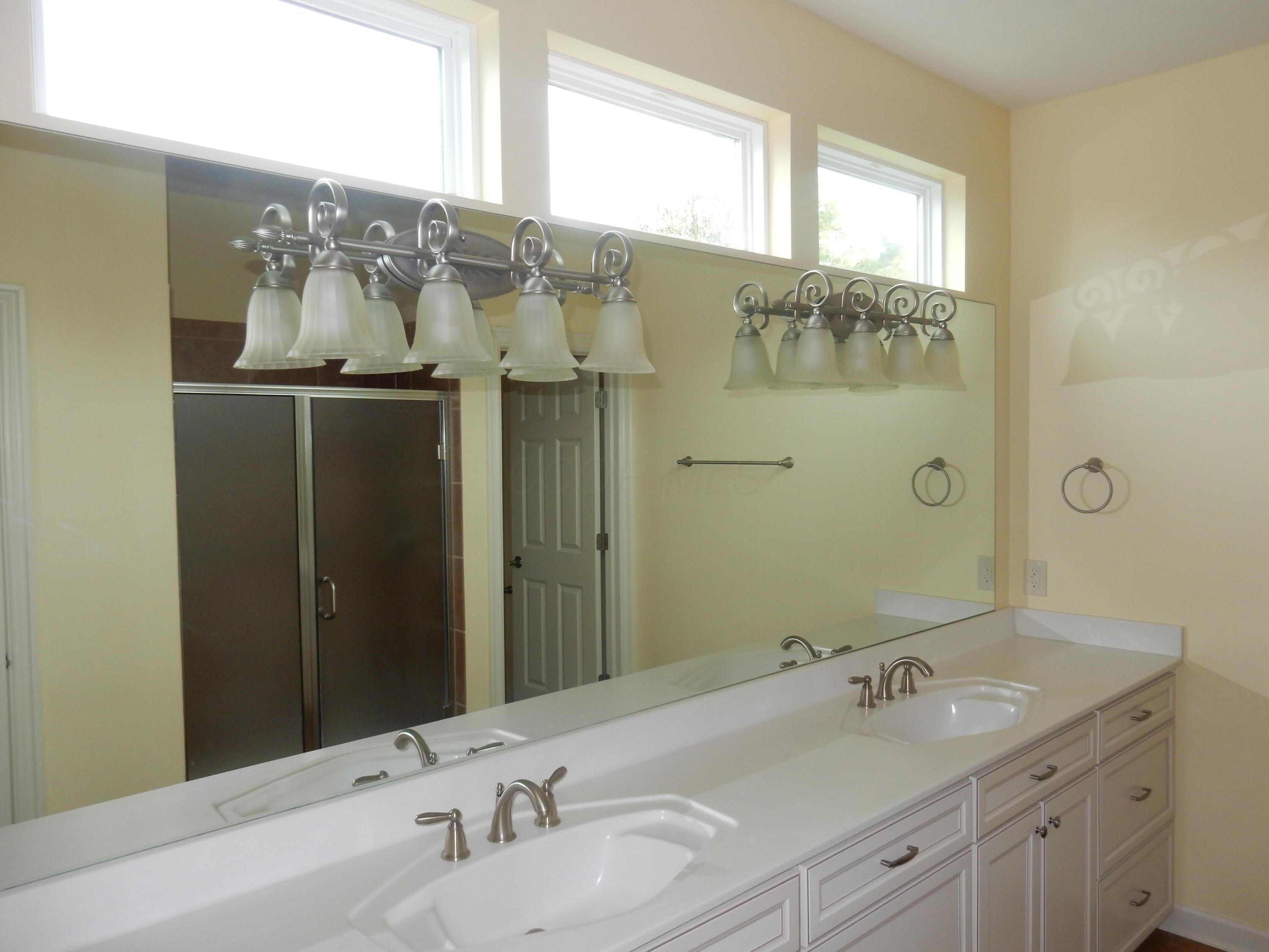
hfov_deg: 69.4
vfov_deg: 54.9
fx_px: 916
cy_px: 476
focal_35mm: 25
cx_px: 634
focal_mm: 4.5
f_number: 3.7
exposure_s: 1/30
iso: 160
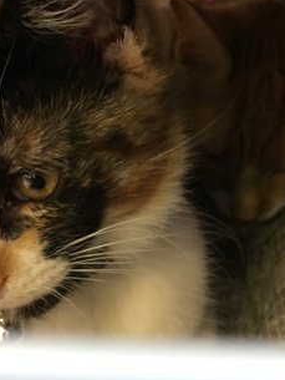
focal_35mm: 57
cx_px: 157
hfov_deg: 25.7
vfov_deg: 33.4
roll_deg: -0.2
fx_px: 625
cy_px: 123
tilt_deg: -26.1
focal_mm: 4.15
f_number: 2.2
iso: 160
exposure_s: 1/33
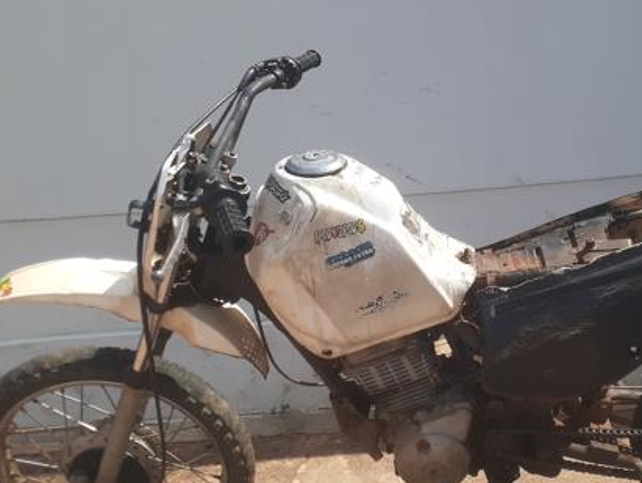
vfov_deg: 34.4
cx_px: 440
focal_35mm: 42
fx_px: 780
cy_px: 247
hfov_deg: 44.0
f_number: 1.9
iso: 40
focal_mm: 3.6
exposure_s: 1/1297
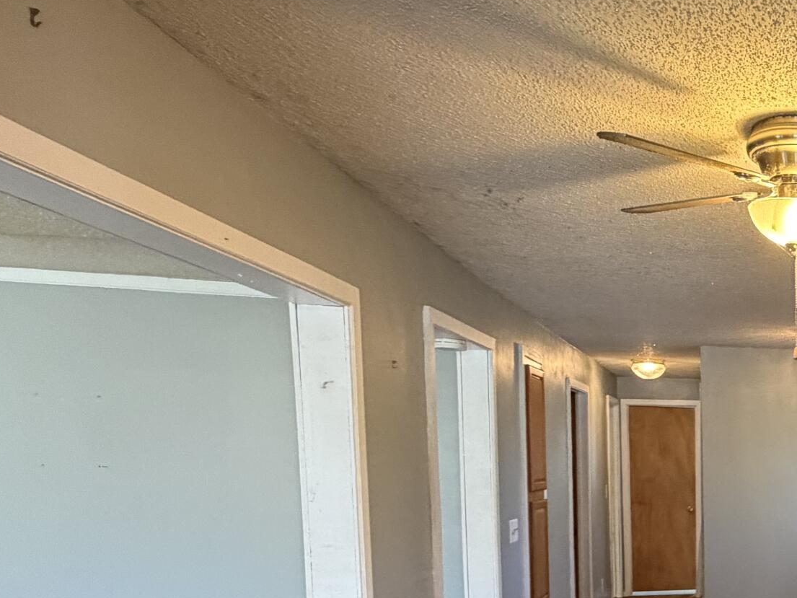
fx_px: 875
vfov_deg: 35.1
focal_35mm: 38
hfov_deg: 38.8
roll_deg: -0.1
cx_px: 910
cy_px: 558
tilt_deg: -6.4
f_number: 2.2
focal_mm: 2.22
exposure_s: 1/60
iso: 400
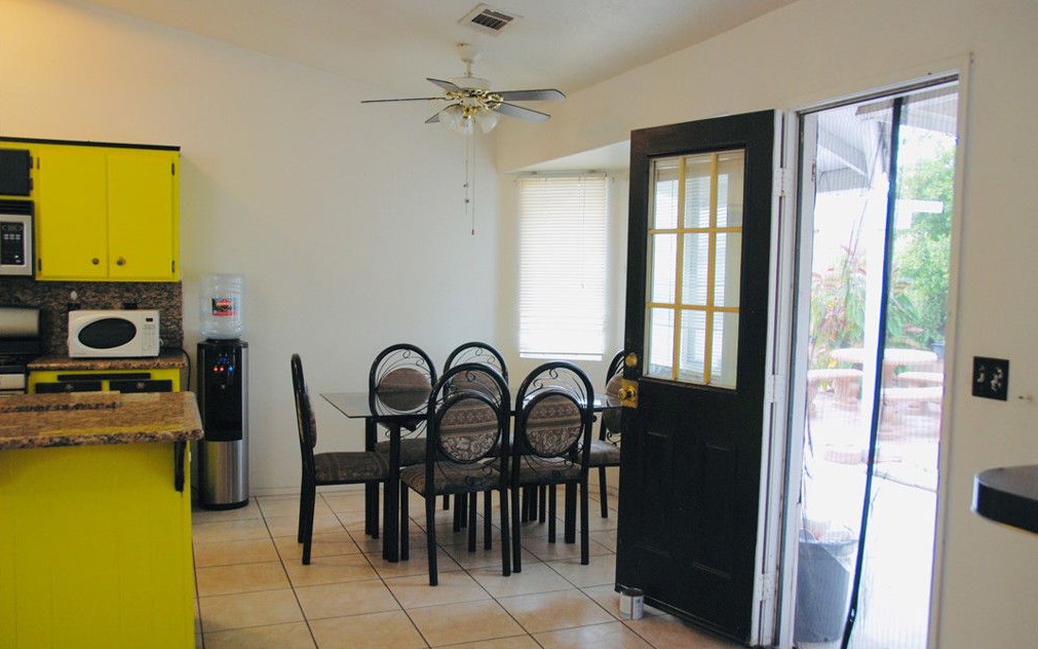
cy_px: 327
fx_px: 877
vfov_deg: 40.6
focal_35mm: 31
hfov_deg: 61.2
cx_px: 521
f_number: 3.8
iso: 400
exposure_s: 1/60
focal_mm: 20
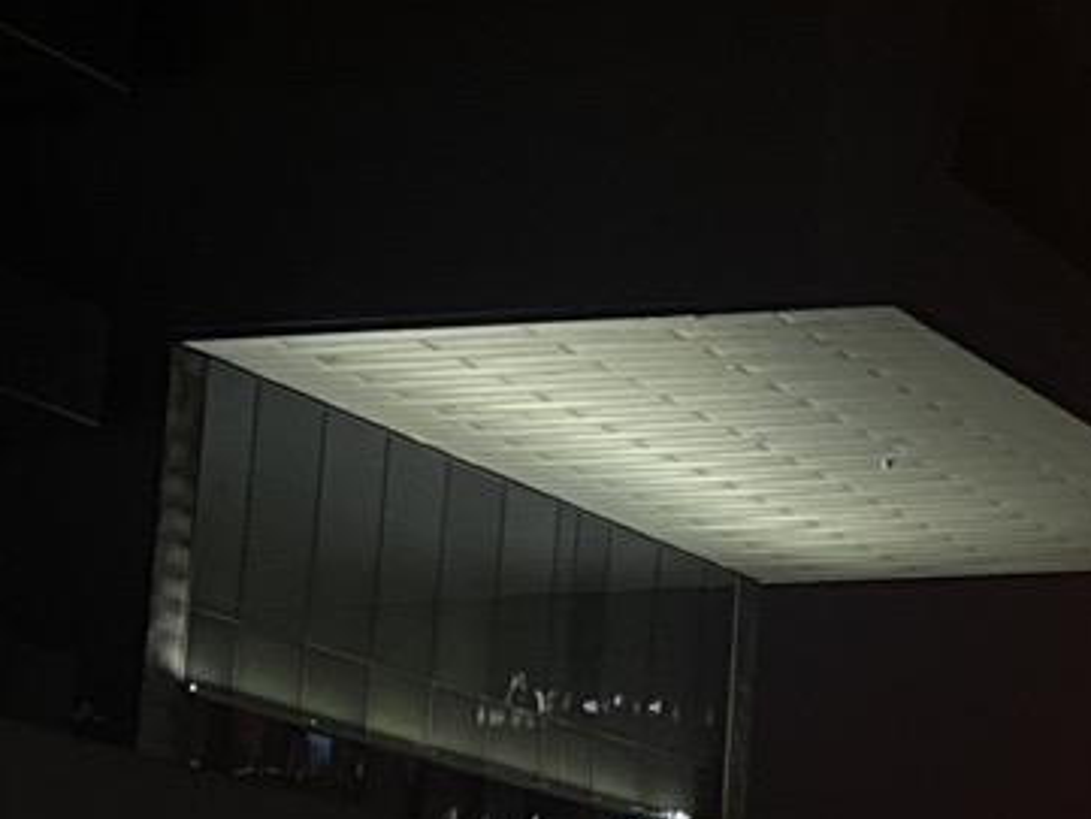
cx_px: 1665
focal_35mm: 133
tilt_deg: +12.8
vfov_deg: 11.2
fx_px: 4193
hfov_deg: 13.9
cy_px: 396
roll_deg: -0.3
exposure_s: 1/32
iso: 1000
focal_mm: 6.76
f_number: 1.78
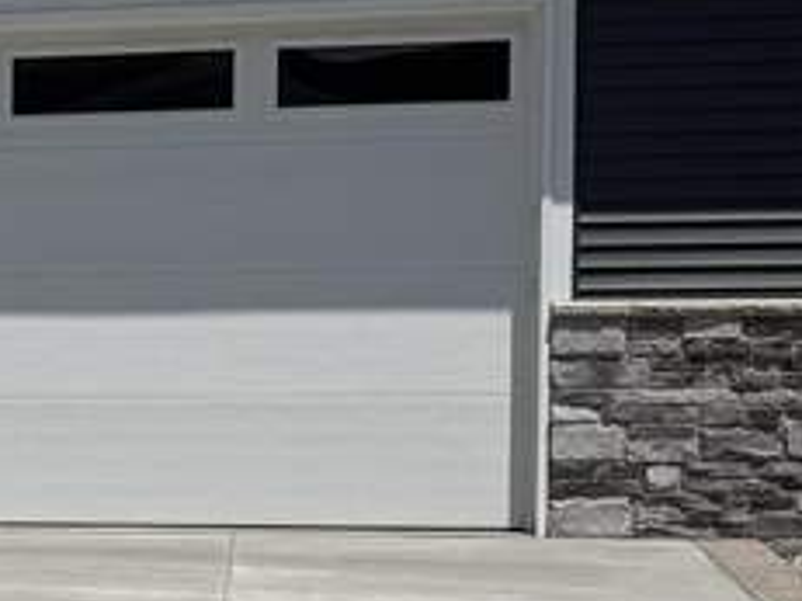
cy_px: 481
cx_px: -680
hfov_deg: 13.2
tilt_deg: -1.9
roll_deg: -0.6
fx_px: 3080
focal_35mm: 133
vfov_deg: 11.1
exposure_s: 1/11905
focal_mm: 6.76
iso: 80
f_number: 1.78
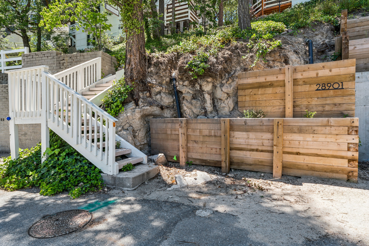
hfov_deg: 85.1
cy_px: 123
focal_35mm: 20
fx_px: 201
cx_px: 184
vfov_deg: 63.0
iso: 100
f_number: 22
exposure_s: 1/10
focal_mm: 19.6
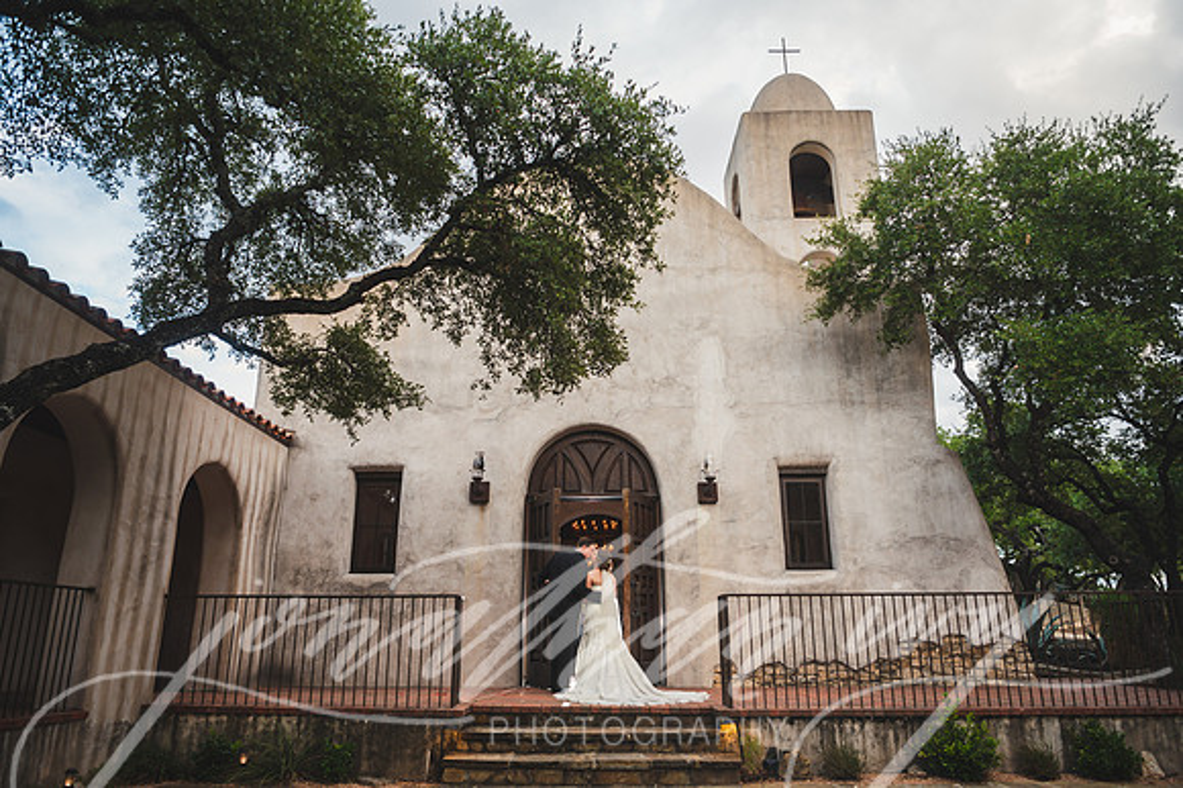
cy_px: 394
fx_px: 788
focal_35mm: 24
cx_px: 592
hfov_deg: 73.8
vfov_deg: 53.1
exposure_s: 1/200
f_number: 3.2
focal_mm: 24
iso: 160
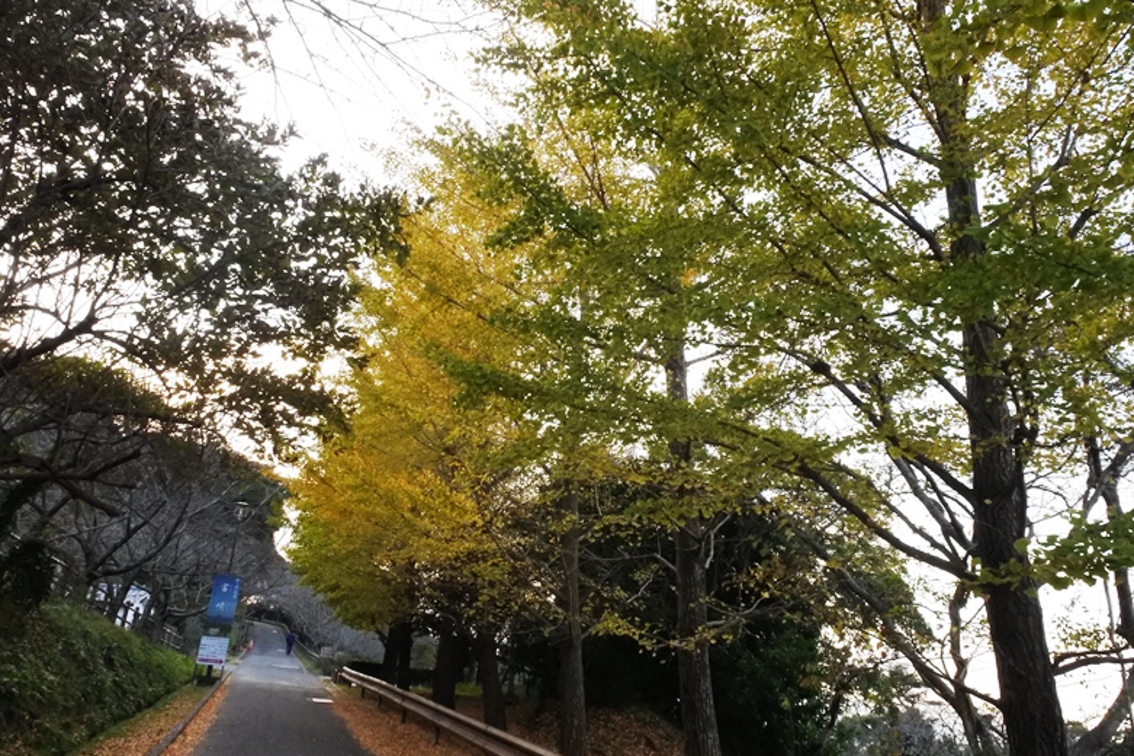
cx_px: 566
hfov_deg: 65.5
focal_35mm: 28
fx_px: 882
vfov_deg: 46.4
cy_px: 379
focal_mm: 10
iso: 1800
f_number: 9
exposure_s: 1/320
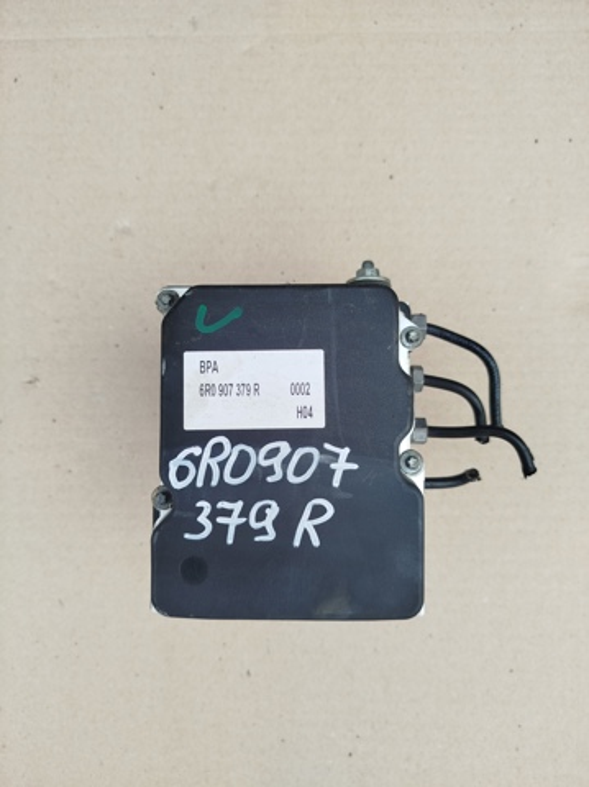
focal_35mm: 24
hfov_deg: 56.7
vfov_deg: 71.7
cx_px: 294
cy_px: 394
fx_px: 545
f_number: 1.7
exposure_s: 1/200
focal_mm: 5.31
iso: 50
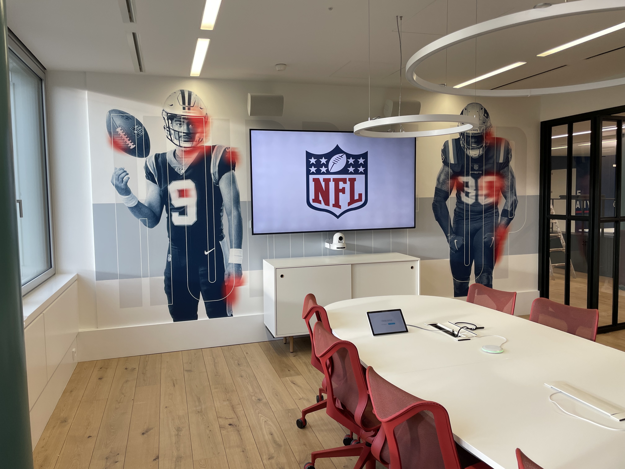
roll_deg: +0.8
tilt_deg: -4.8
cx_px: 312
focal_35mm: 26
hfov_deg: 67.3
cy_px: 234
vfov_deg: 53.1
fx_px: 469
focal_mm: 4.2
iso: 40
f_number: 1.6
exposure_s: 1/120
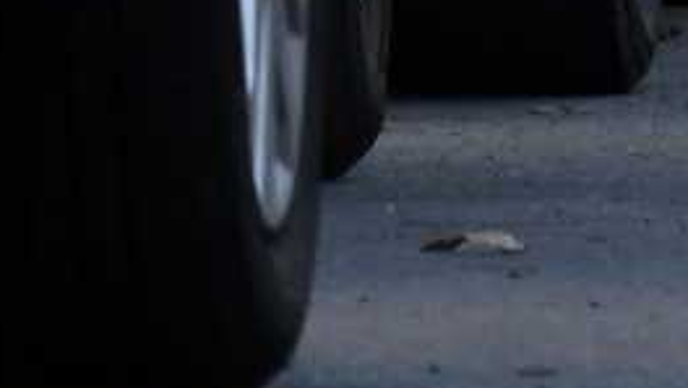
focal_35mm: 2436
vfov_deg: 0.5
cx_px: 503
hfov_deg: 0.9
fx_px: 44476
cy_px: -712
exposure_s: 1/320
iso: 400
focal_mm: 200
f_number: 8
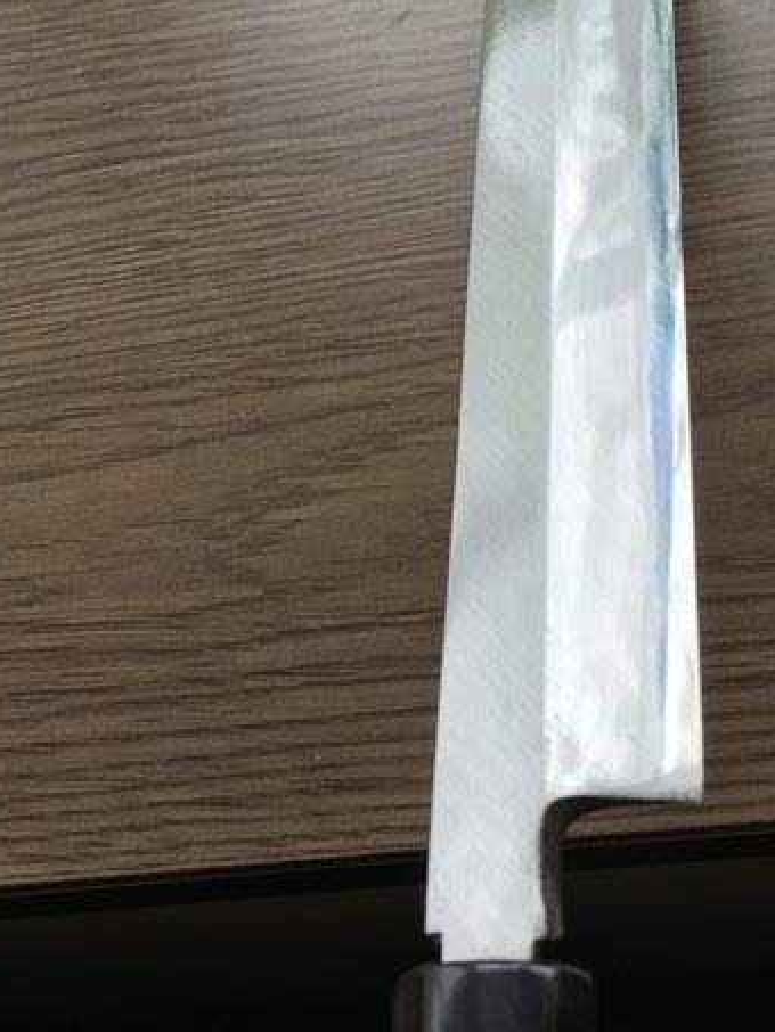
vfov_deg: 29.8
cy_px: 257
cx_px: 465
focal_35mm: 64
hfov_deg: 22.9
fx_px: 1910
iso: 25
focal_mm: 4.15
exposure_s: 1/192
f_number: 2.2
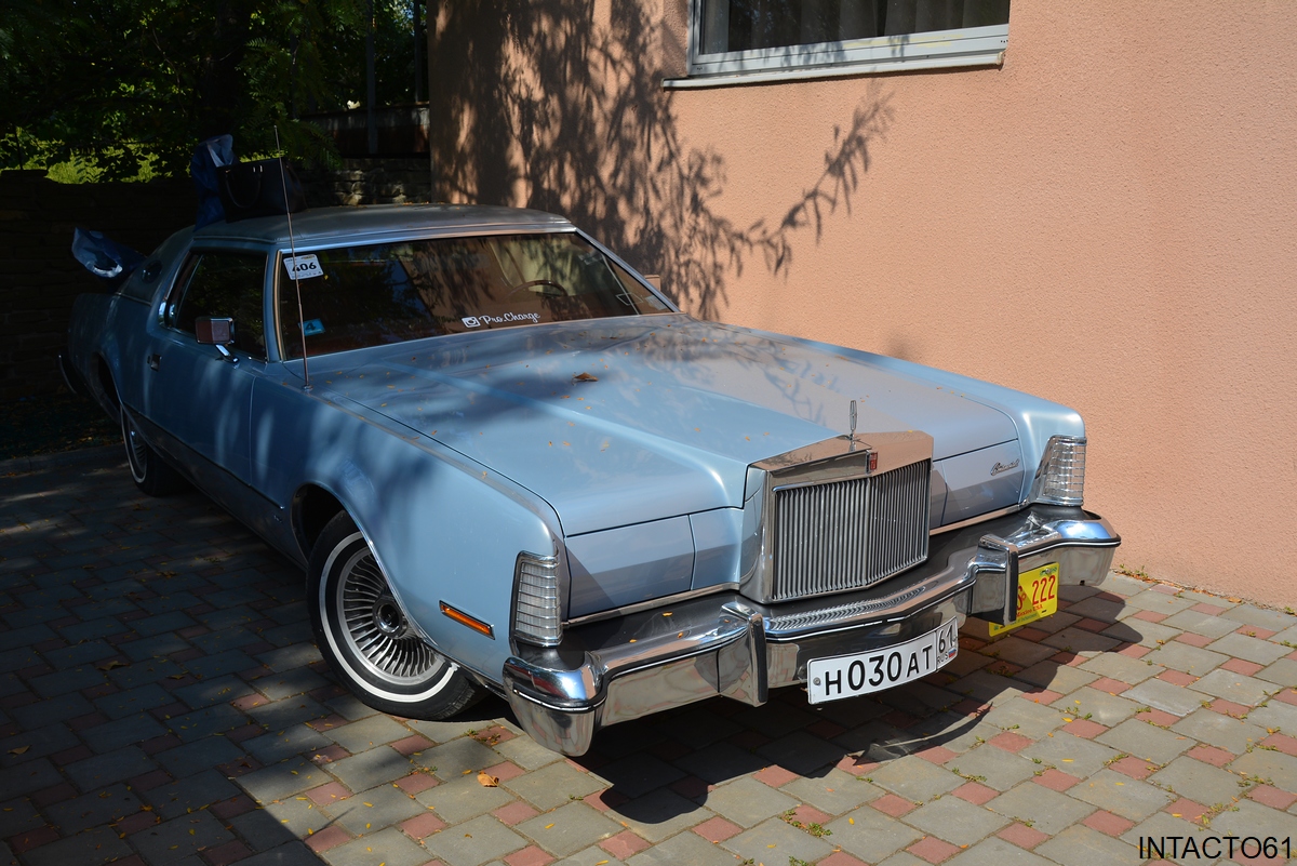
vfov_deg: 40.0
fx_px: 1189
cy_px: 433
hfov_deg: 57.2
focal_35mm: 33
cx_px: 648
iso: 100
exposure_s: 1/320
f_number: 9
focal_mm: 22
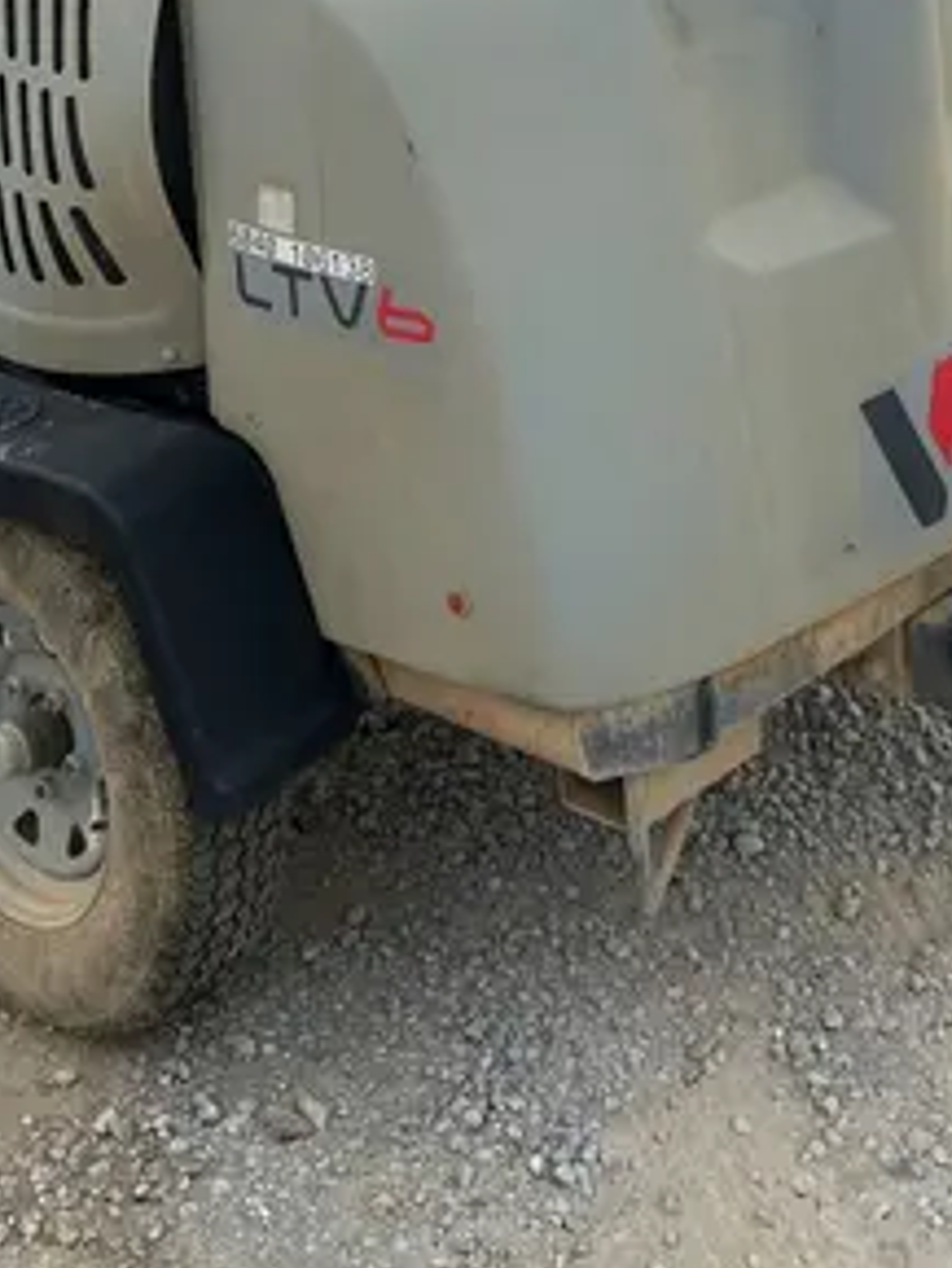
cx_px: 575
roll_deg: +2.0
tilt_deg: -9.3
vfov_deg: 24.9
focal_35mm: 71
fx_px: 2602
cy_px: -226
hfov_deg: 20.7
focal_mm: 3.99
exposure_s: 1/458
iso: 32
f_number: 1.8
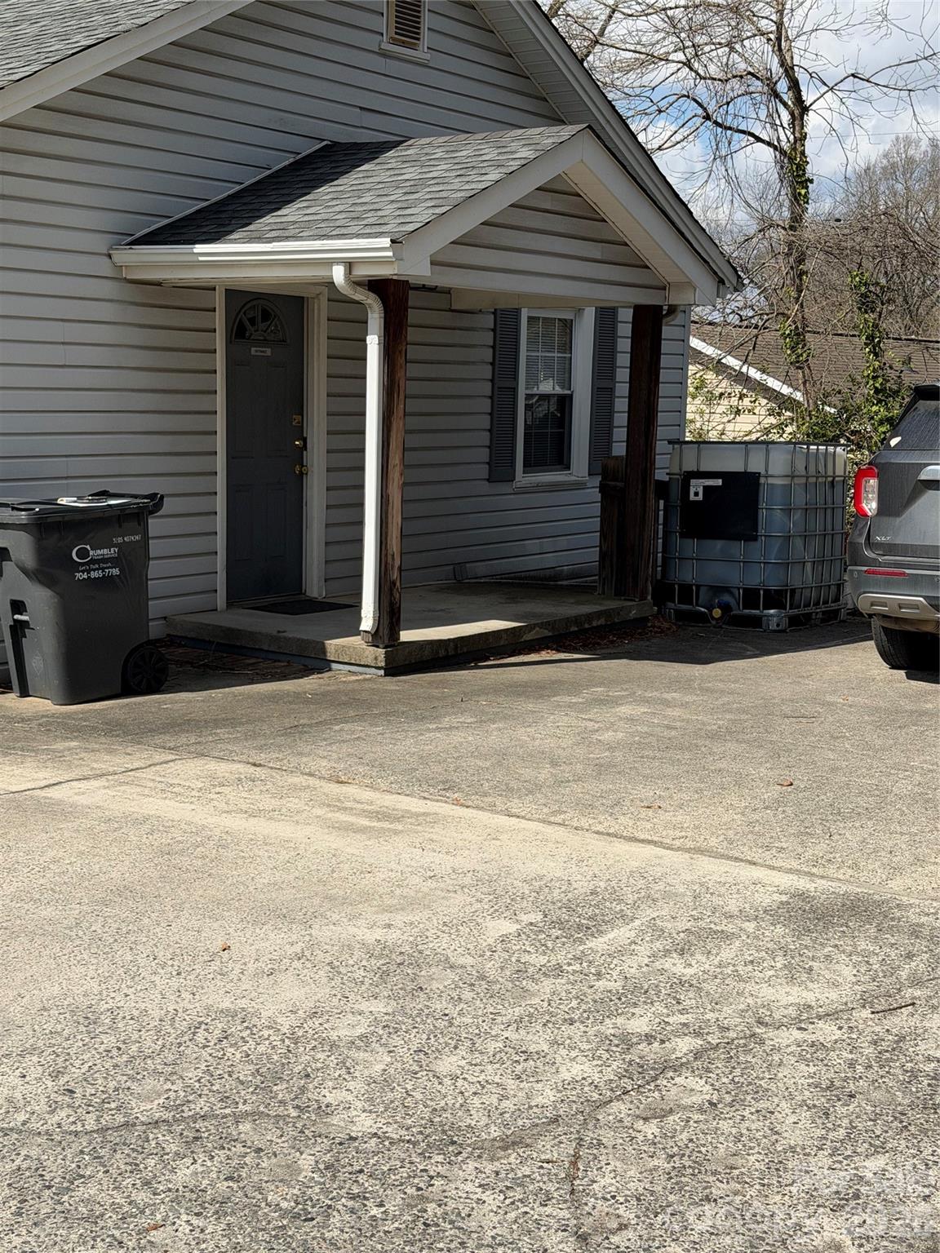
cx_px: 470
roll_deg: -1.3
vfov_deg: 39.7
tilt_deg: -6.6
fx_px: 1738
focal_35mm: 48
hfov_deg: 30.3
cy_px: 626
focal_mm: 6.76
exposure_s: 1/5587
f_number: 1.78
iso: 64
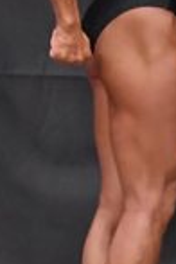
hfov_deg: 1.2
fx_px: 8381
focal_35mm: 1143
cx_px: -380
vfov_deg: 1.8
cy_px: 22
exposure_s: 1/400
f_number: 5.6
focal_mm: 145
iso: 5000
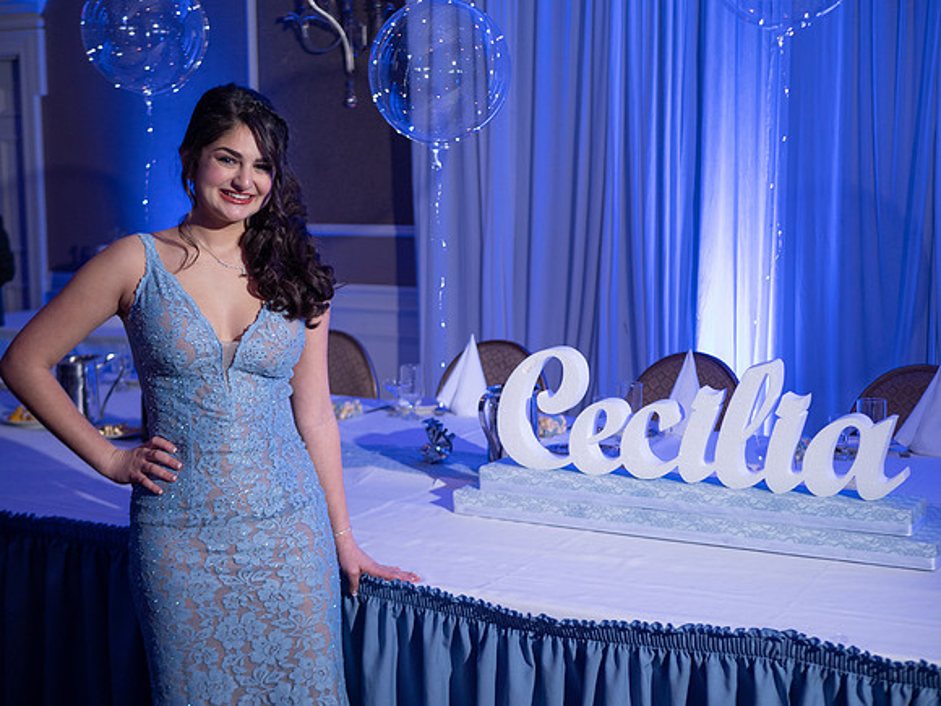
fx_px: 1359
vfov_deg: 29.1
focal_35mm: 50
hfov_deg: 38.2
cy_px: 353
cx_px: 470
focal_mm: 25
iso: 500
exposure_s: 1/80
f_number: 1.7
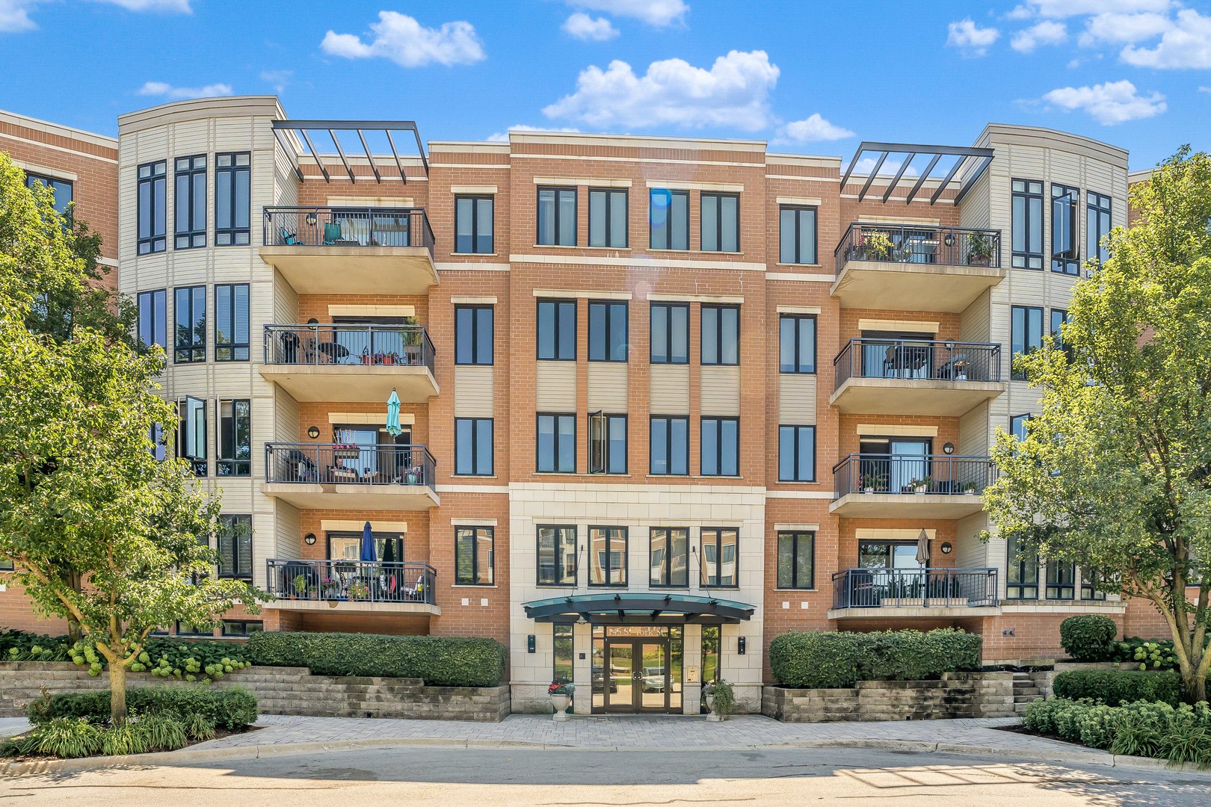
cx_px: 606
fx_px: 538
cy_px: 404
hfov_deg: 96.7
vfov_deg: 73.7
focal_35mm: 16
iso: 640
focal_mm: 16
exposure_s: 1/500
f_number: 9
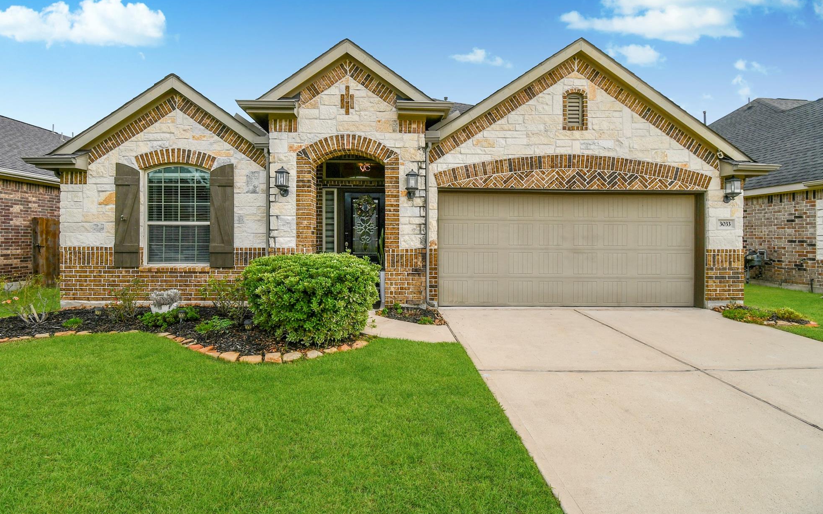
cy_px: 234
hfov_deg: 97.8
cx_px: 396
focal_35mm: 16
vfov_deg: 71.1
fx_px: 359
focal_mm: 10
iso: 100
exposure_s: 1/320
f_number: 9
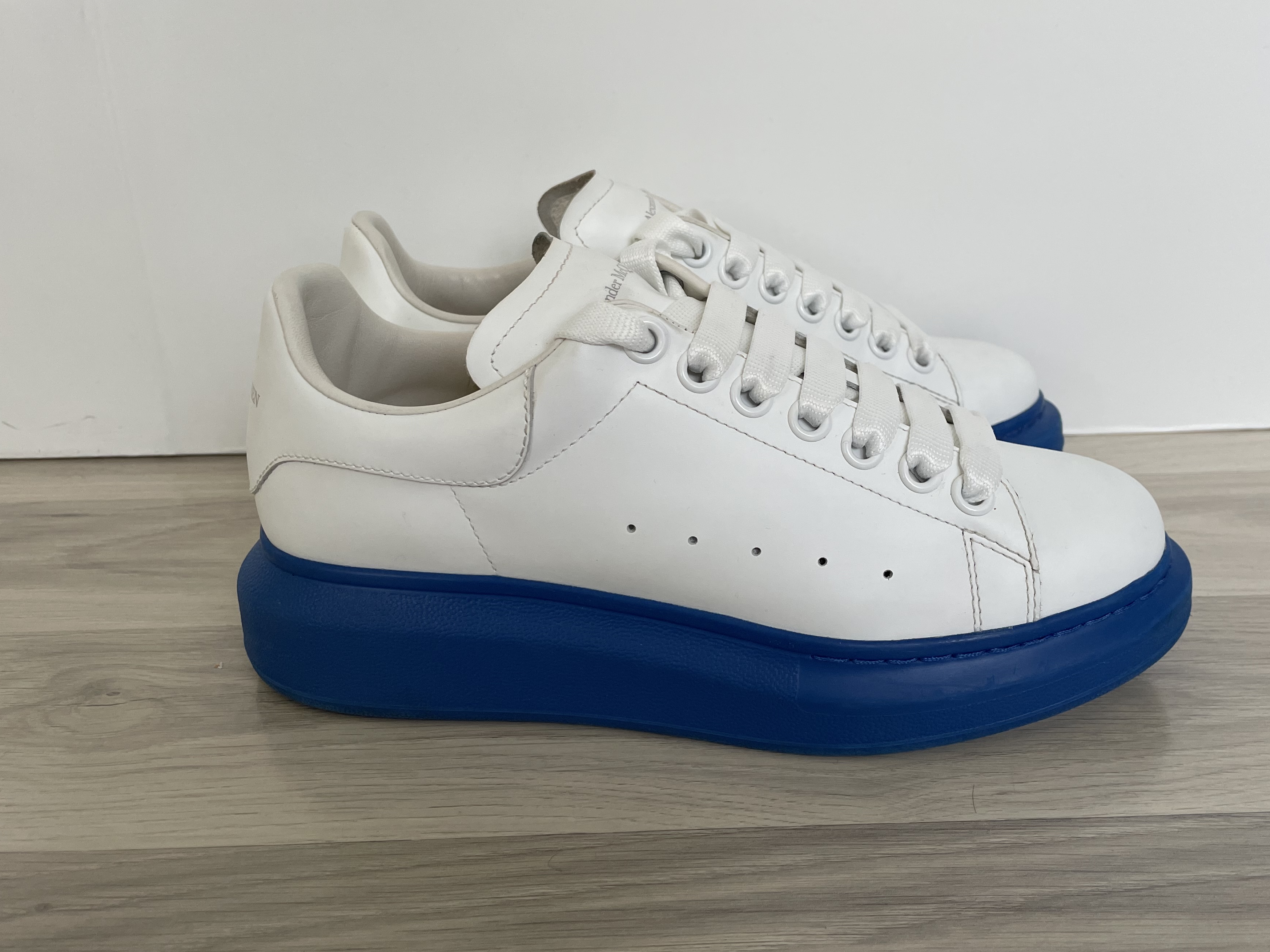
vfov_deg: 46.8
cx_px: 711
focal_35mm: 30
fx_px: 1101
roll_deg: +1.4
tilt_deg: -22.1
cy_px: 444
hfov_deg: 59.8
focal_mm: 4.2
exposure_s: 1/107
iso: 125
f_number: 1.6
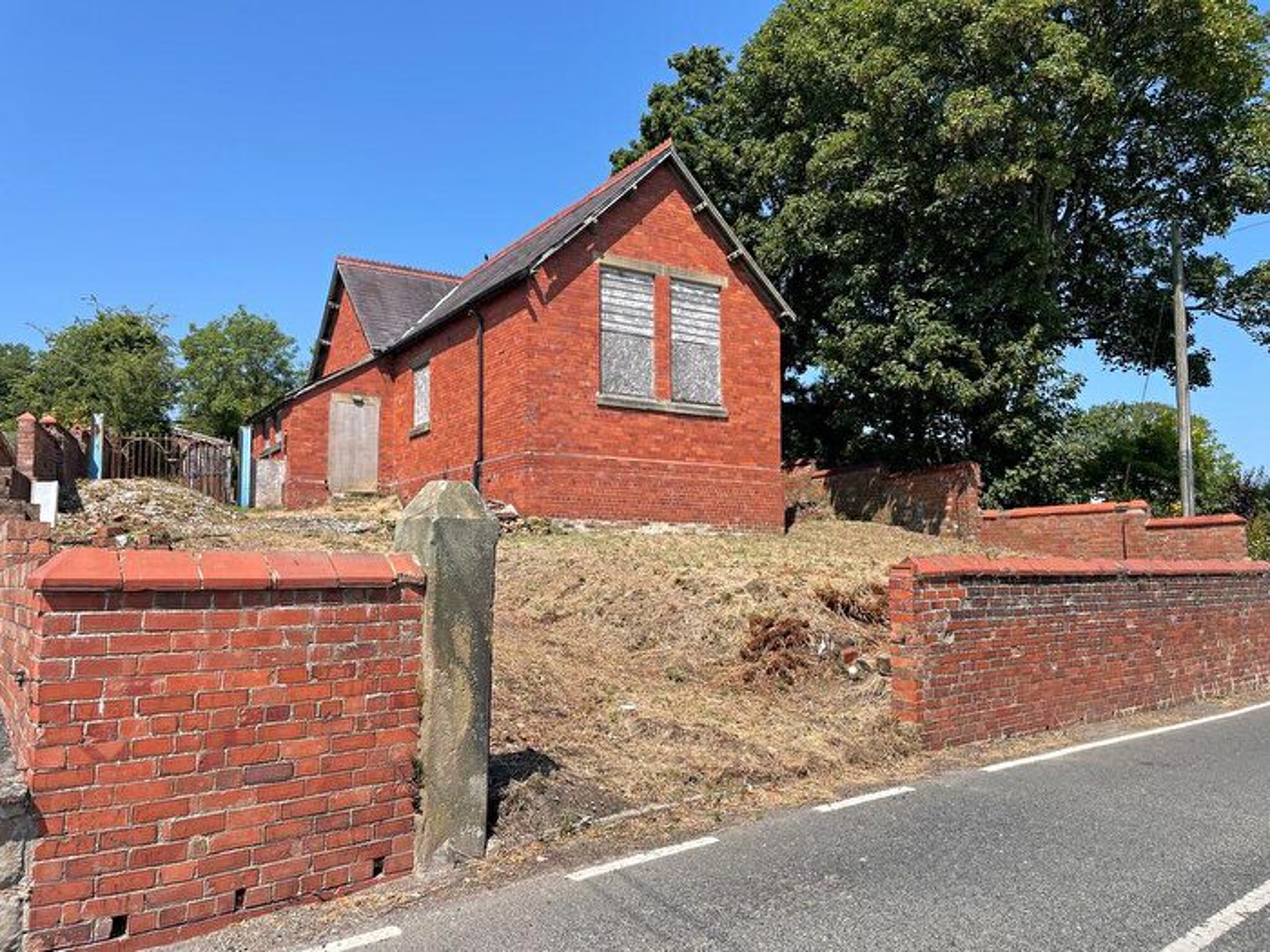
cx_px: 635
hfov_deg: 67.3
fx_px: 954
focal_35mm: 26
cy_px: 476
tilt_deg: +6.0
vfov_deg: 53.1
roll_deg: +1.5
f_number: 1.6
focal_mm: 4.2
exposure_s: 1/2257
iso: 32
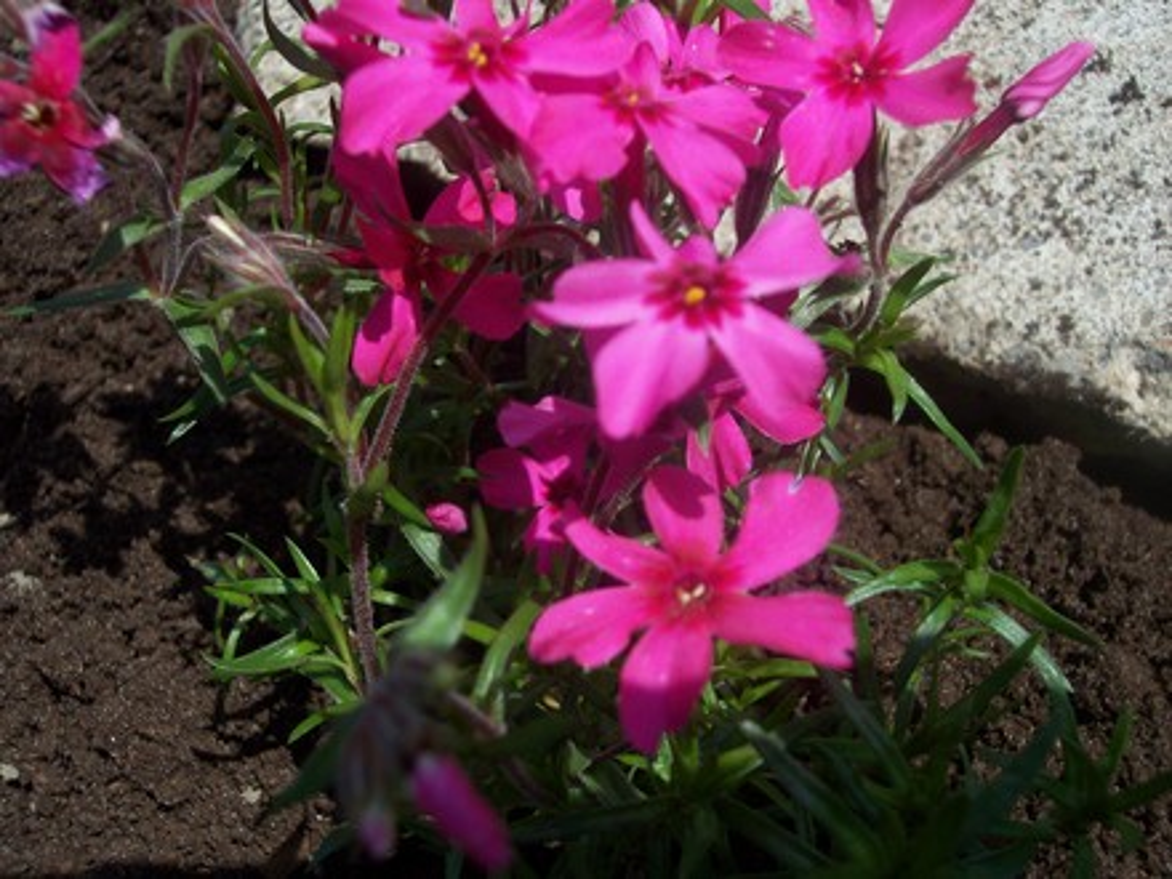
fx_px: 1287
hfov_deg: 49.0
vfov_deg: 37.7
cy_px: 440
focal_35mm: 38
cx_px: 586
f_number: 4.8
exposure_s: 1/1000
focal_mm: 8
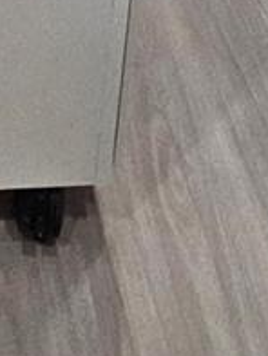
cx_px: -114
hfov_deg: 17.2
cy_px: -502
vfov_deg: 14.8
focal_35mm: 79
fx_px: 815
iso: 200
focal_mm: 2.2
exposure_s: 1/60
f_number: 2.2
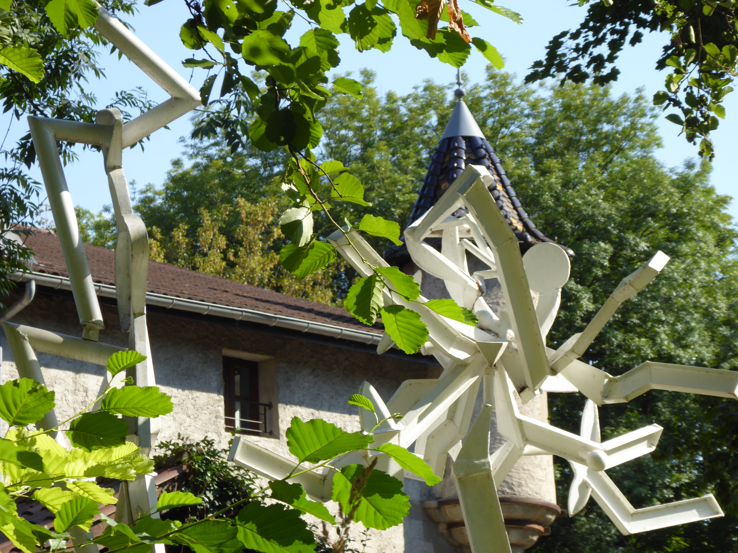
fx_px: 3390
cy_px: 276
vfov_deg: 9.3
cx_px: 369
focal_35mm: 159
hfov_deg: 12.4
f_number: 5.4
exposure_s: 1/200
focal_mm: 25.6
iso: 100
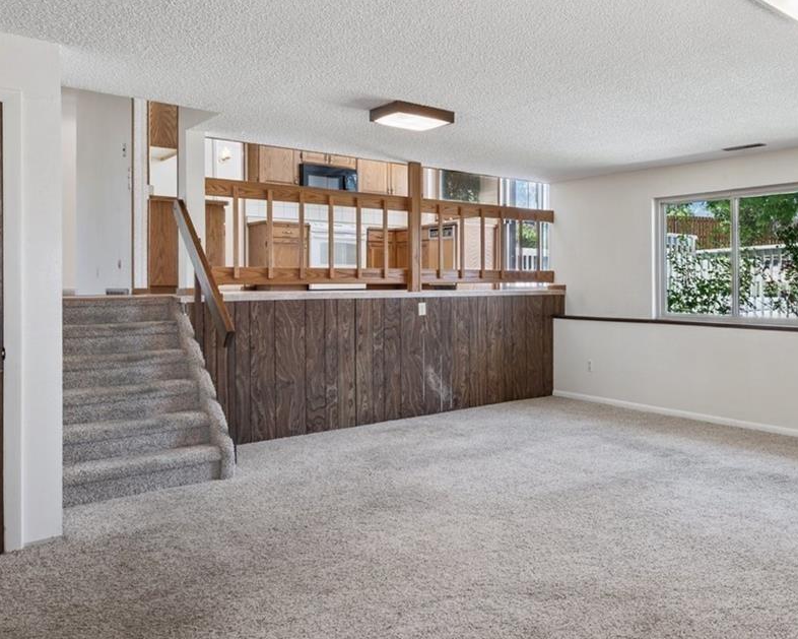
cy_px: 269
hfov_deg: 55.4
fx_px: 685
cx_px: 658
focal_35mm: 29
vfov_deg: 49.8
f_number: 11
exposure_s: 1/3
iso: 100
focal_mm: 15
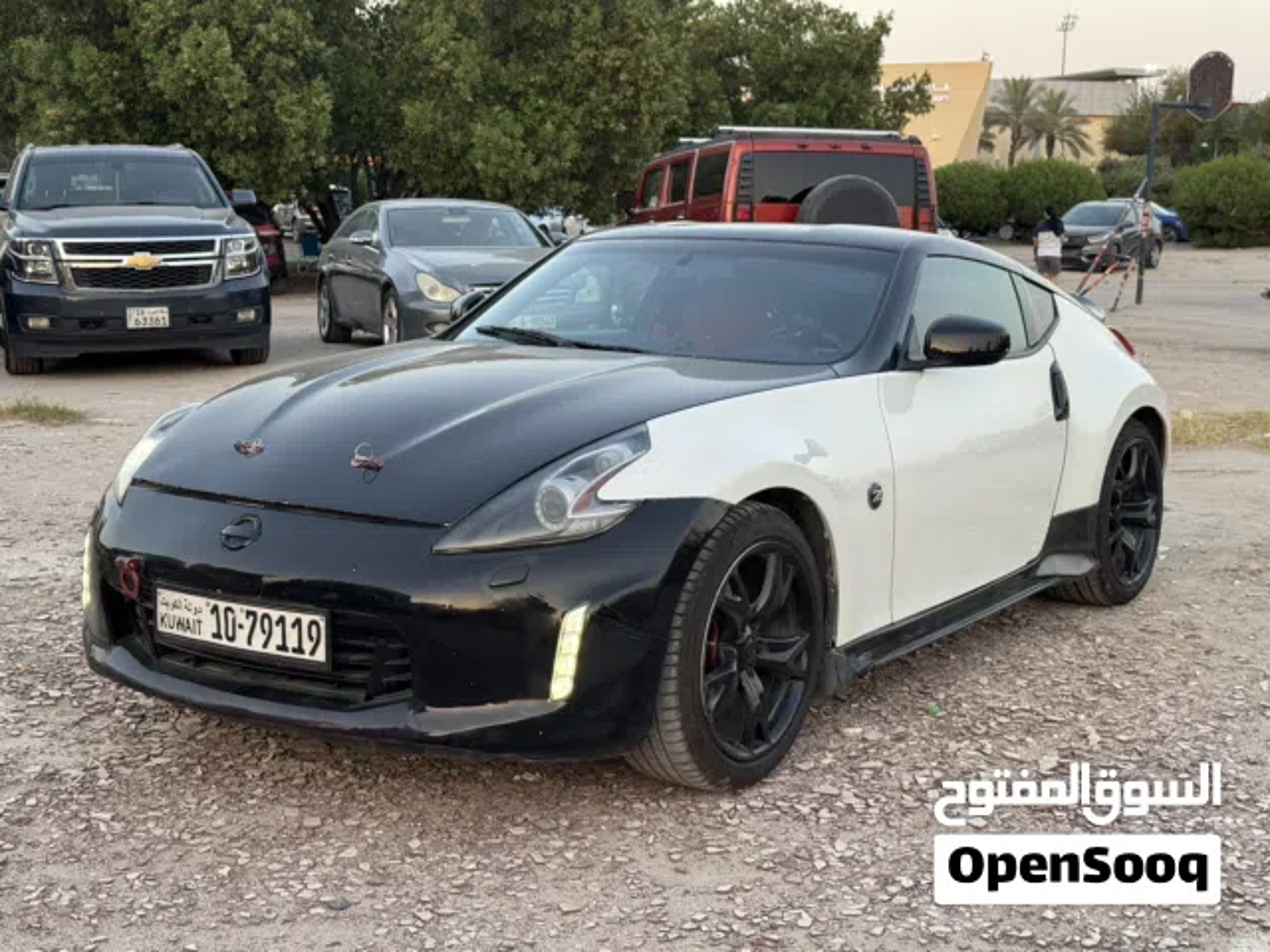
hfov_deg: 39.7
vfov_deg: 30.3
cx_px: 635
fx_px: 1761
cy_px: 476
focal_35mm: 48
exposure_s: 1/178
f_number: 1.78
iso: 64
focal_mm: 6.76
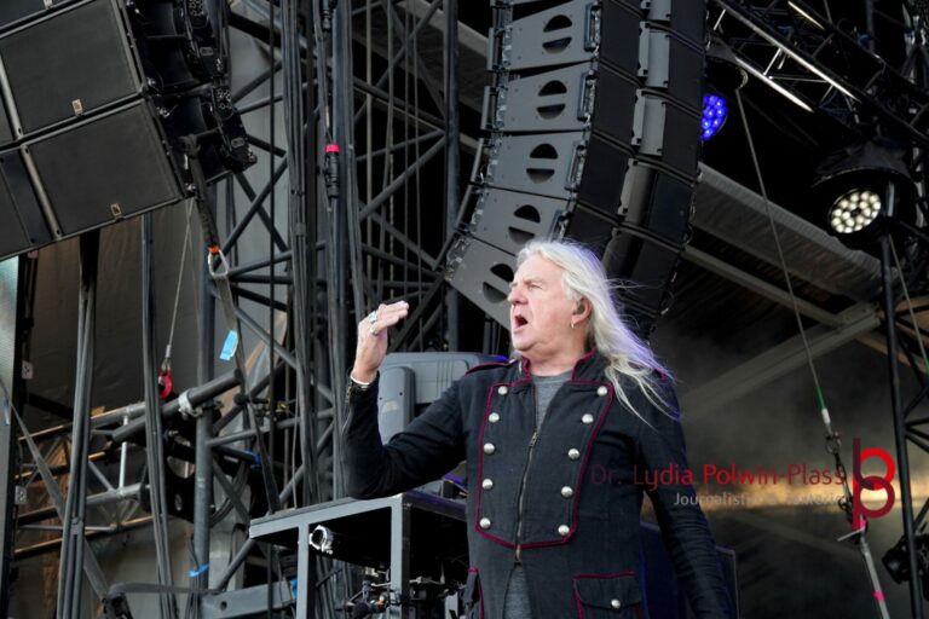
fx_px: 2245
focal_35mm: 87
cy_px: 310
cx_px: 464
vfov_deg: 15.7
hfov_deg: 23.4
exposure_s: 1/160
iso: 500
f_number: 4.5
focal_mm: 58
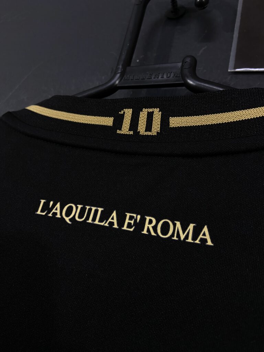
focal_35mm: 26
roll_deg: -13.2
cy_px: 176
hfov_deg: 53.1
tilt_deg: +16.9
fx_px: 264
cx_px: 132
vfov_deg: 67.3
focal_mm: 4.25
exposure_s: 1/60
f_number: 1.8
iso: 250
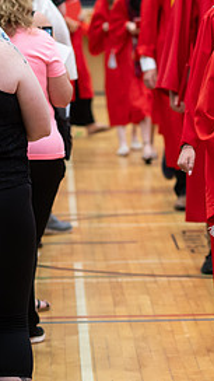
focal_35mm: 257
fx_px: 2593
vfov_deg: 8.4
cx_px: 241
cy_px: 180
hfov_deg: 4.7
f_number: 2.8
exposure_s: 1/200
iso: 1000
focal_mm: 85
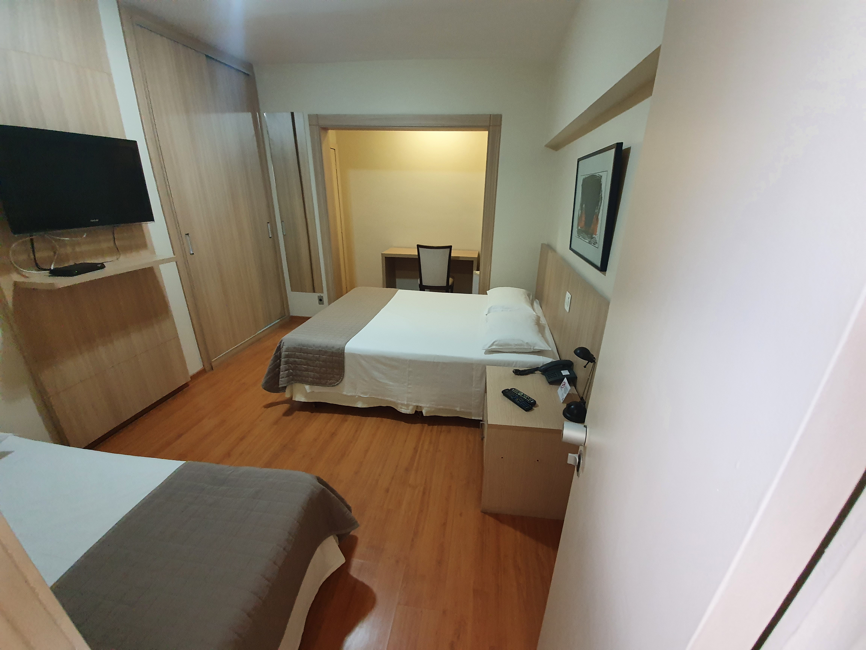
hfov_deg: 106.2
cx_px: 433
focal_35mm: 13
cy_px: 325
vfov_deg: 89.9
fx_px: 325
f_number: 2.2
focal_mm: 1.8
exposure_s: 1/30
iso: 400
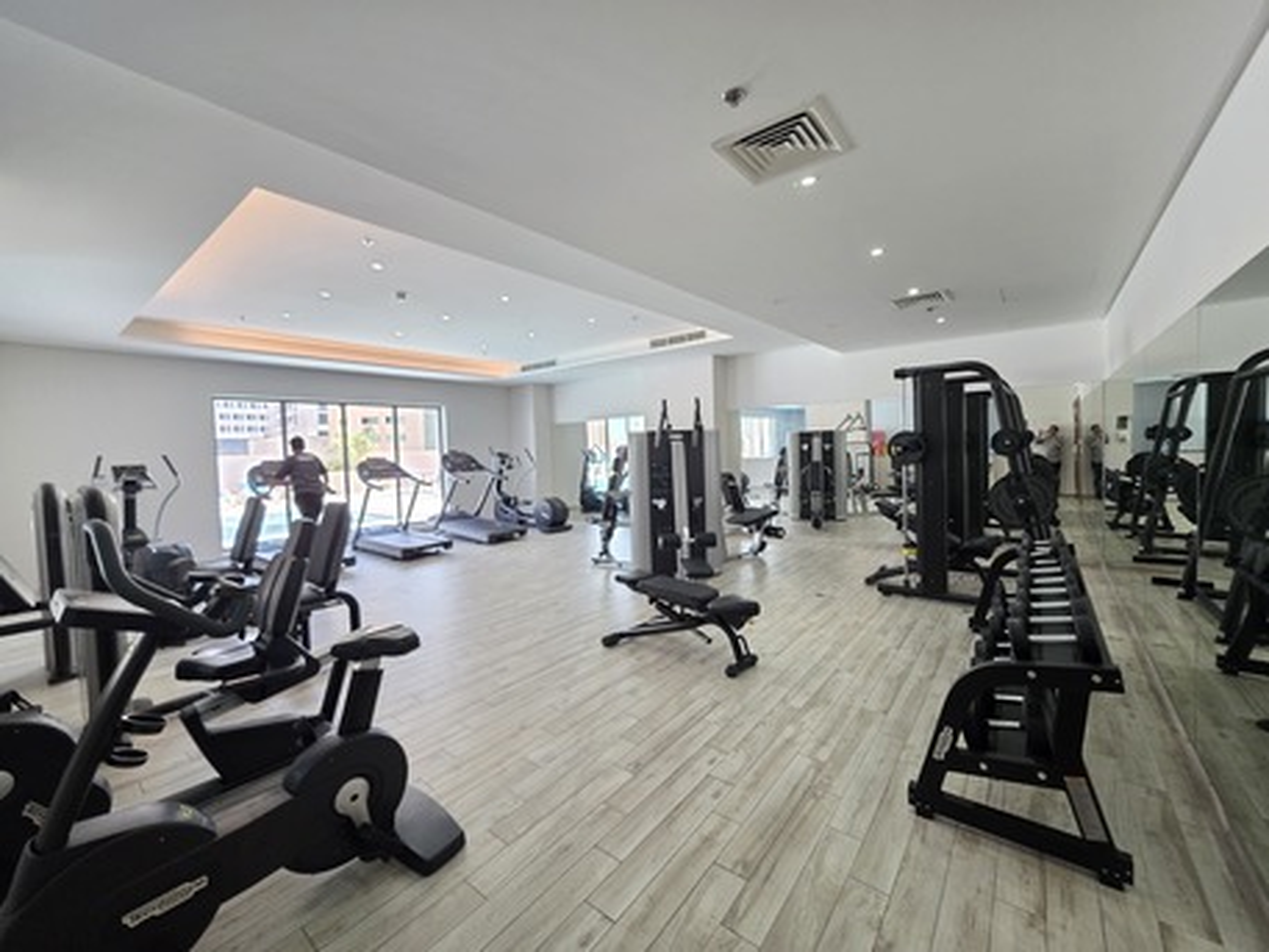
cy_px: 476
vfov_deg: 89.9
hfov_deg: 106.2
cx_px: 634
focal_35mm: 13
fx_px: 477
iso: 250
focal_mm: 2.2
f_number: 1.9
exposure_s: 1/100
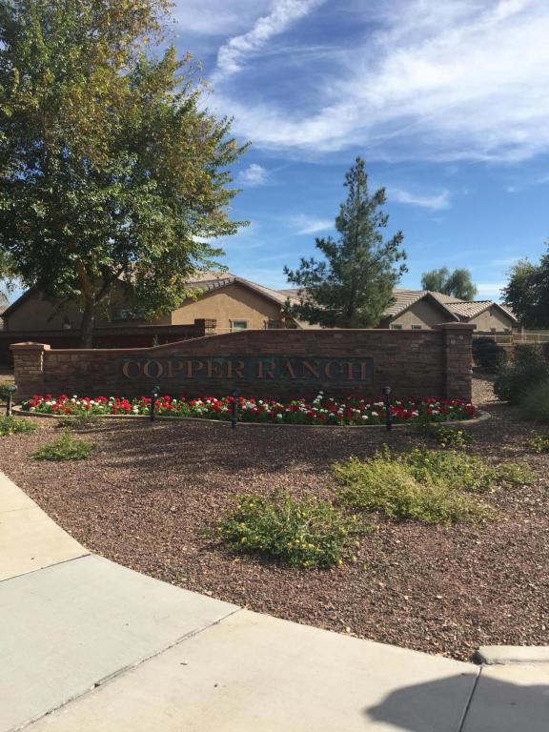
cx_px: 274
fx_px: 613
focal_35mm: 29
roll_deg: +0.4
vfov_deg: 61.7
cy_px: 366
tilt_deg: -0.7
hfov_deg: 48.2
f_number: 2.2
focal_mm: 4.15
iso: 32
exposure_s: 1/2083
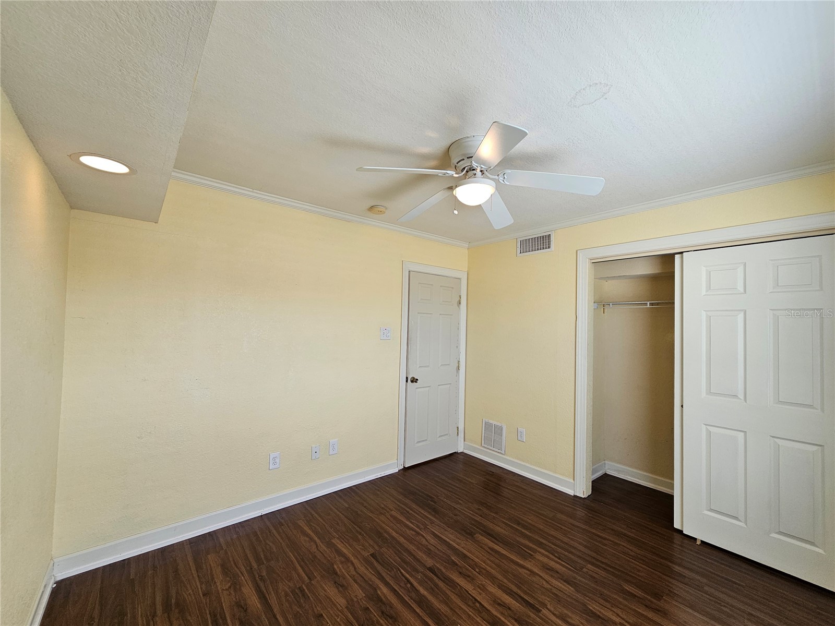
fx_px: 314
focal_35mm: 13
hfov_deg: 106.2
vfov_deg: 89.9
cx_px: 418
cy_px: 313
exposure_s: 1/60
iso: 80
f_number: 2.2
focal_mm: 2.2
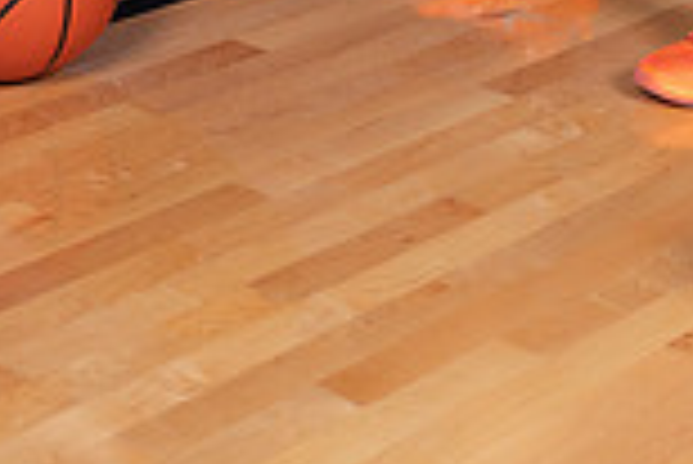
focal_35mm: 140
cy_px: -532
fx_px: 2697
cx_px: 590
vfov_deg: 9.1
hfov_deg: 14.5
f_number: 7.1
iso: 500
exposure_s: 1/320
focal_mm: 48
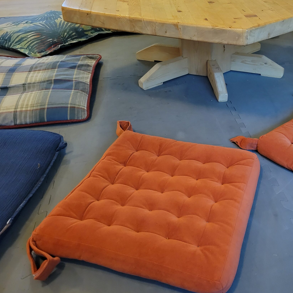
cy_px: 132
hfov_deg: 44.8
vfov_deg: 46.0
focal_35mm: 36
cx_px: 211
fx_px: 345
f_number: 1.8
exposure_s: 1/24
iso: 800
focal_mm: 5.4
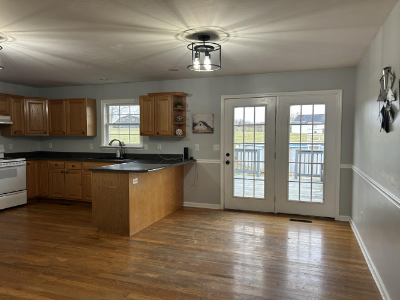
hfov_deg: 67.3
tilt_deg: -3.3
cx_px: 200
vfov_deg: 53.0
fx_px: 300
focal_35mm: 26
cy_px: 150
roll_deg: +0.2
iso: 80
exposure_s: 1/121
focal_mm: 5.7
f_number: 1.5
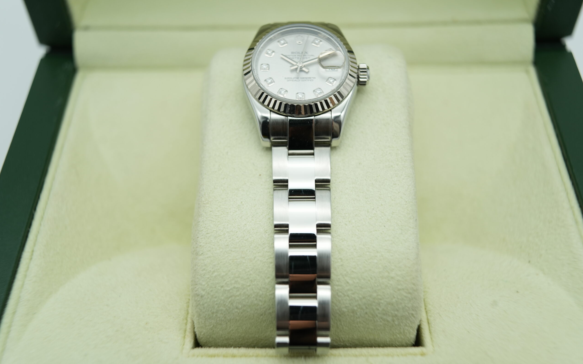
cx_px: 293
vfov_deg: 35.3
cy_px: 172
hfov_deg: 54.0
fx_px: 572
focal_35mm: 36
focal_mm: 35
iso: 400
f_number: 5
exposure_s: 1/250
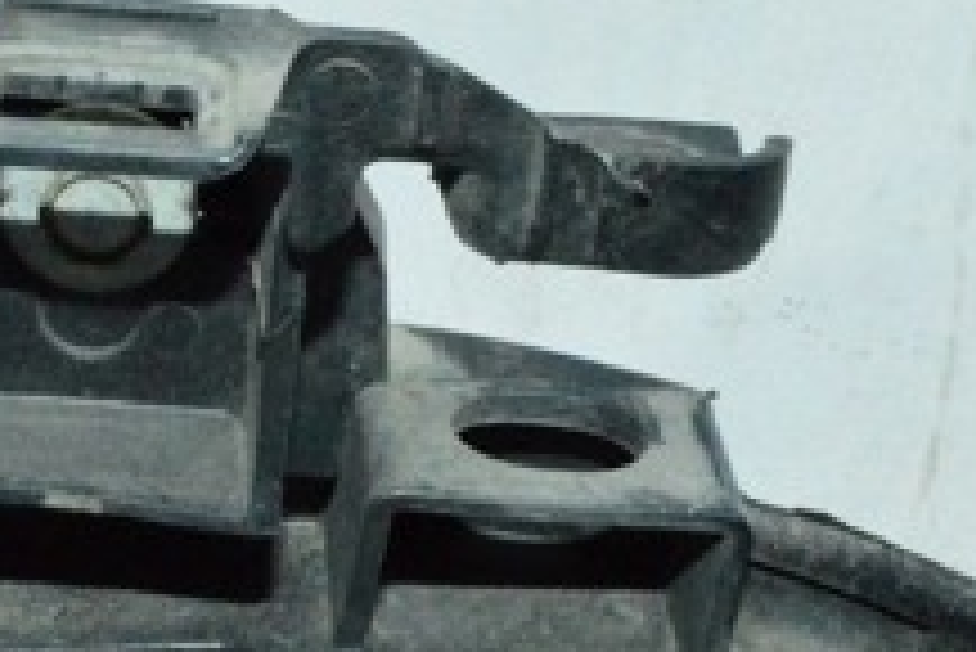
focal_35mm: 97
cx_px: 18
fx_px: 2631
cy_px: 348
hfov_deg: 20.4
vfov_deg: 14.1
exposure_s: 1/30
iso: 6400
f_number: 25
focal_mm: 22
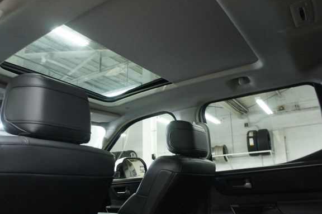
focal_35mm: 30
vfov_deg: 43.5
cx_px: 152
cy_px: 117
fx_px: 268
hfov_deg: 61.9
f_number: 3.5
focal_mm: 18
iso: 1600
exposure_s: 1/30
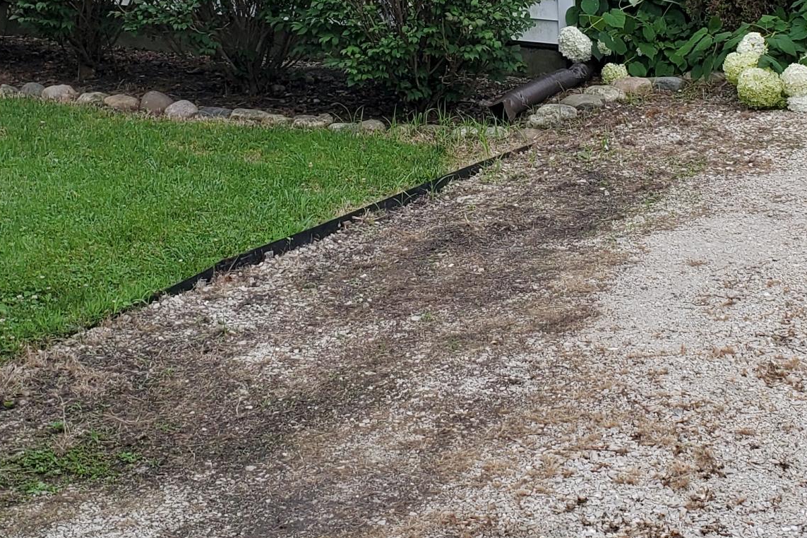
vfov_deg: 18.7
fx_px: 1591
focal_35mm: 71
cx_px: 530
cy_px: -3
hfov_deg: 28.3
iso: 50
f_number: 2.4
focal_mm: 4.3
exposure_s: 1/1008
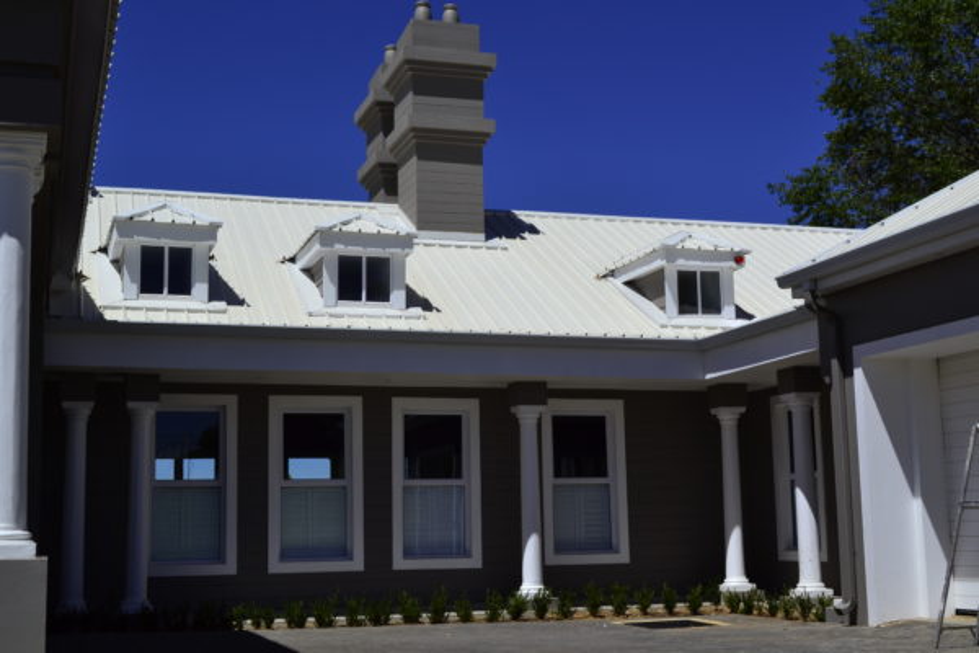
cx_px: 490
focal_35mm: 48
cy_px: 326
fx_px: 1305
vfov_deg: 28.1
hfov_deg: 41.1
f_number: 8
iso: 200
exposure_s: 1/640
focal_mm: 32
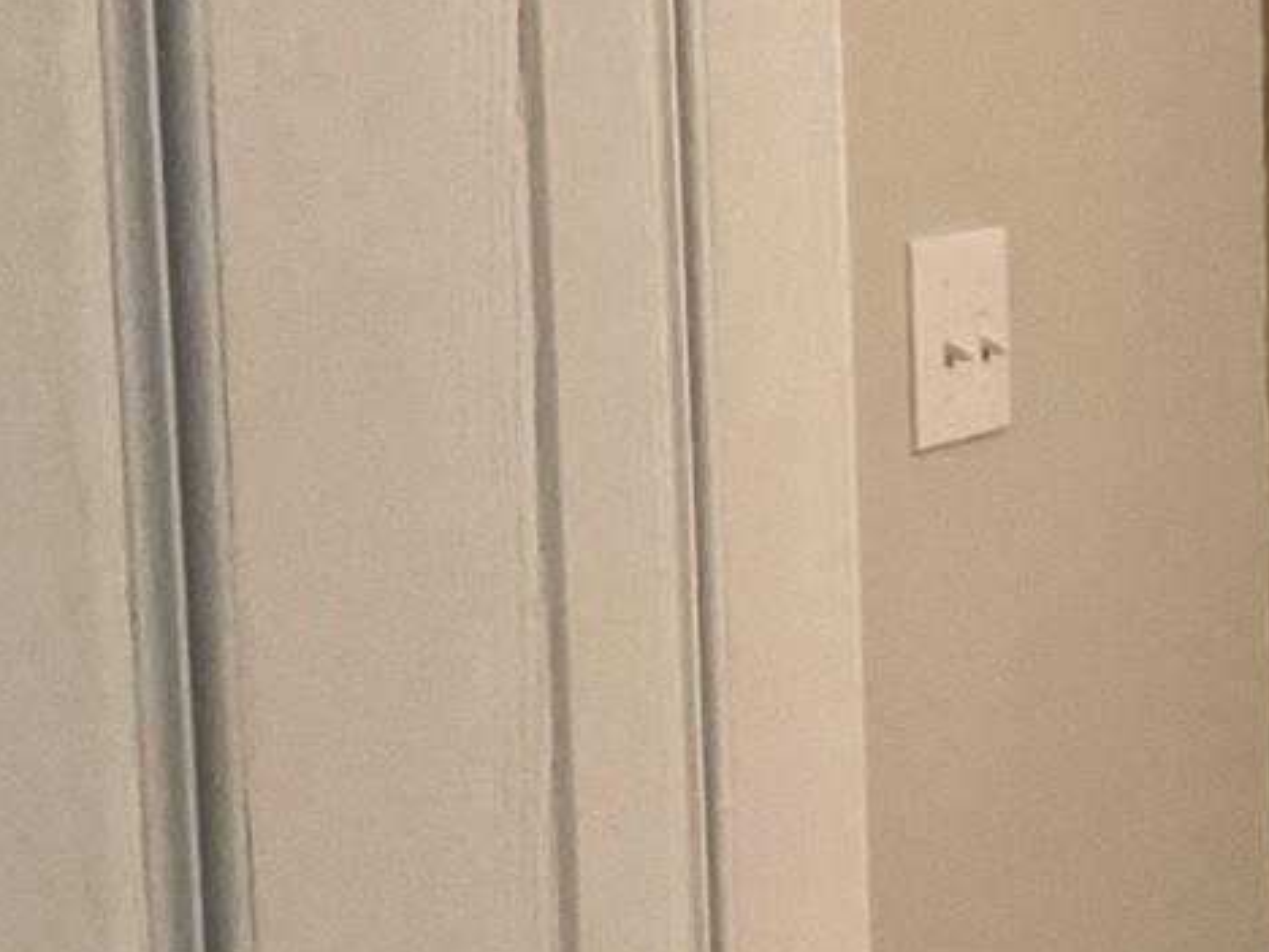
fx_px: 4656
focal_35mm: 127
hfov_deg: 13.9
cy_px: 507
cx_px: 2251
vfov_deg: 11.7
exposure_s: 1/60
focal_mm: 3
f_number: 1.8
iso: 125
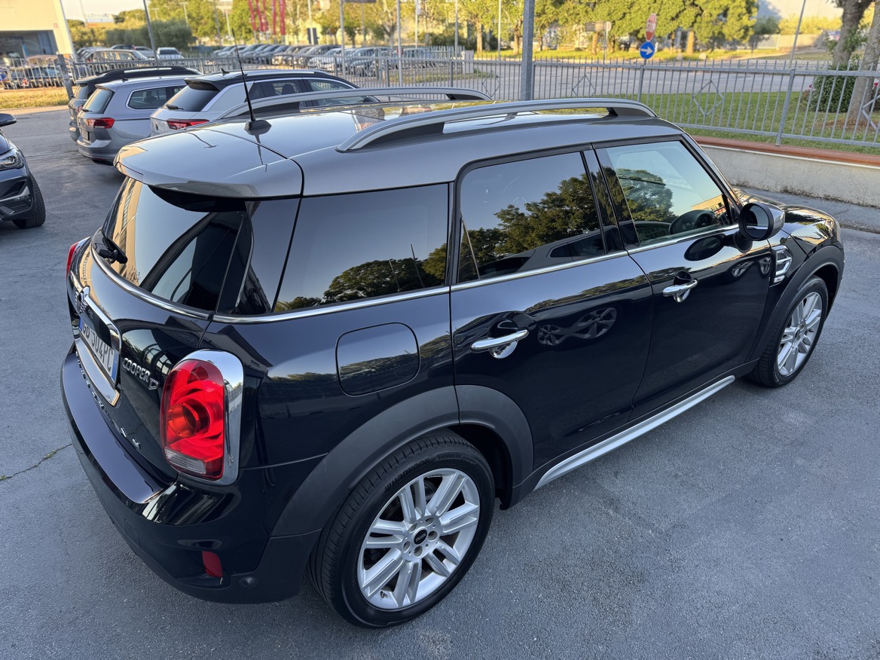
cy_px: 330
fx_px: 610
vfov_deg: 56.8
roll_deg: +1.6
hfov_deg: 71.6
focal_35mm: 24
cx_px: 440
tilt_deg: -25.4
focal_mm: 6.76
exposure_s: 1/134
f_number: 1.78
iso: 50
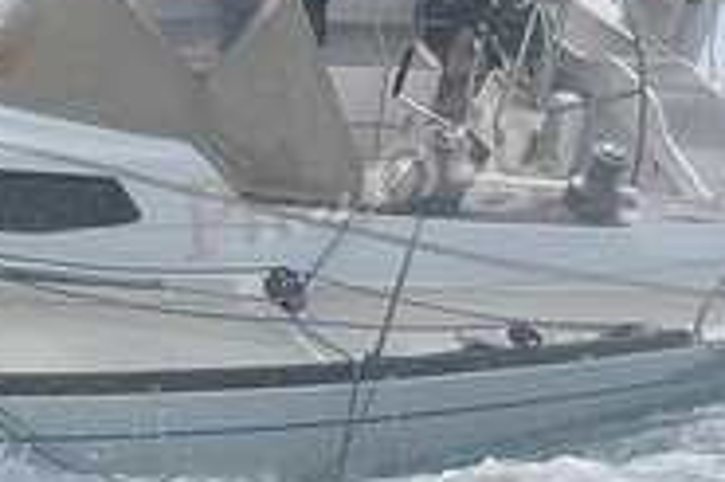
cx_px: -20
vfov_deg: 6.2
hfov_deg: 9.3
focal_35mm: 220
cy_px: 10
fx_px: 4427
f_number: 9
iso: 320
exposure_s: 1/800
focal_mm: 70
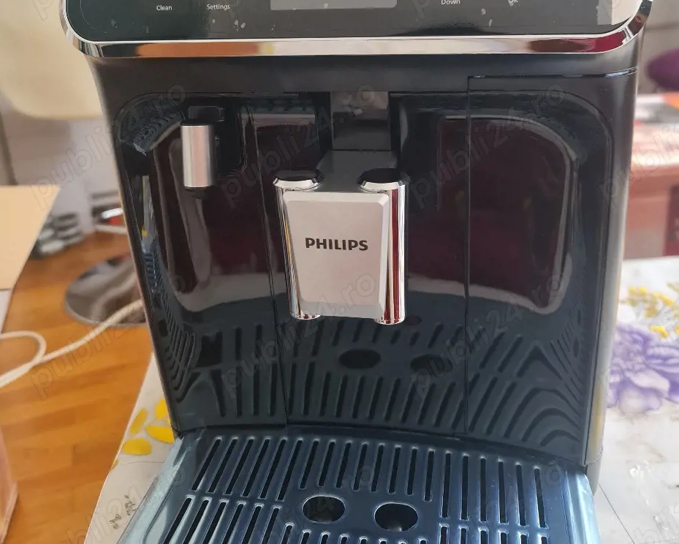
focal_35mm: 35
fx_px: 704
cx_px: 346
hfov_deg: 51.5
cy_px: 171
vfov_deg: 41.6
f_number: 1.8
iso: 250
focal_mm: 7
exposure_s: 1/50
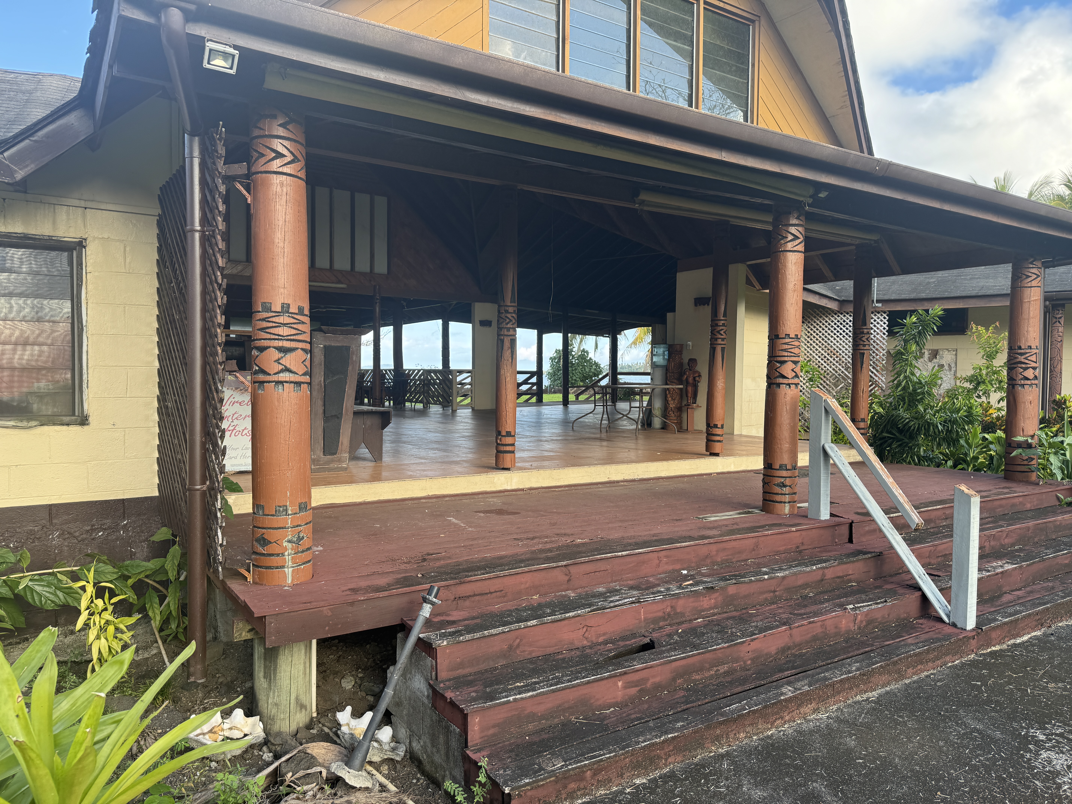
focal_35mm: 24
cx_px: 536
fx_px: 743
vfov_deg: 56.8
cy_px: 402
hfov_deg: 71.6
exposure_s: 1/341
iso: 80
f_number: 1.78
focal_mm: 6.76
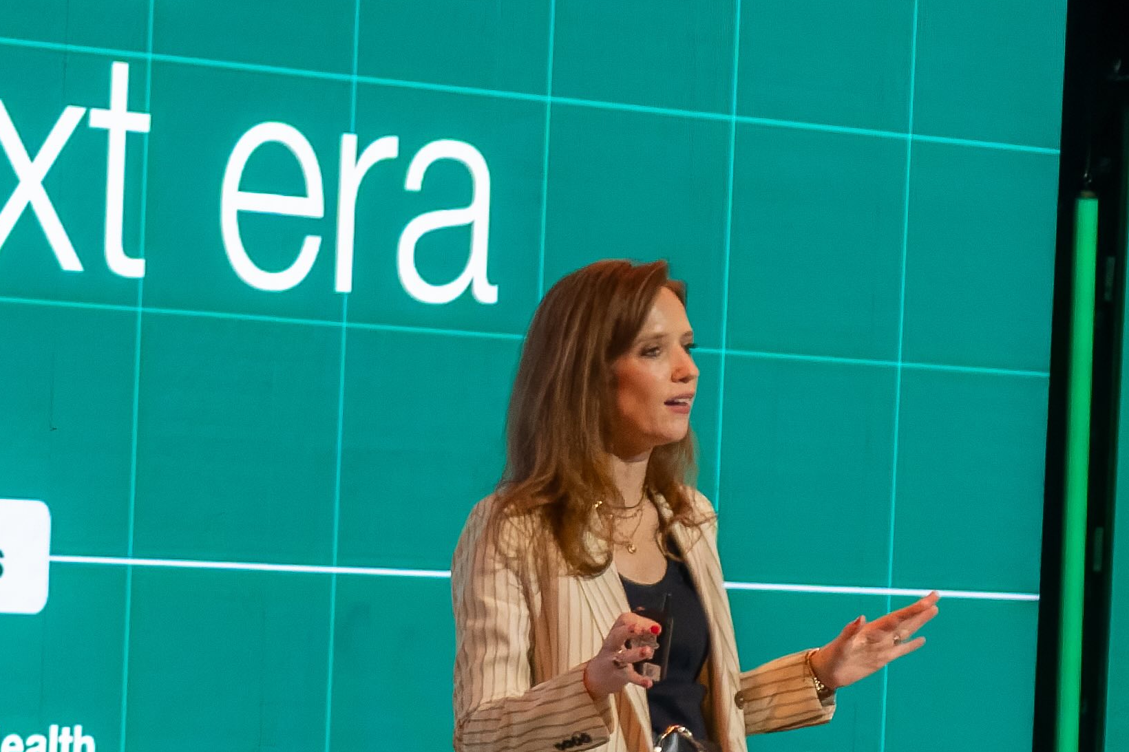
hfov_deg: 10.7
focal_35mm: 187
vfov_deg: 7.3
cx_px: -396
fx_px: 5860
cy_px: 839
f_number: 4
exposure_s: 1/160
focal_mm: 33
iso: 1250
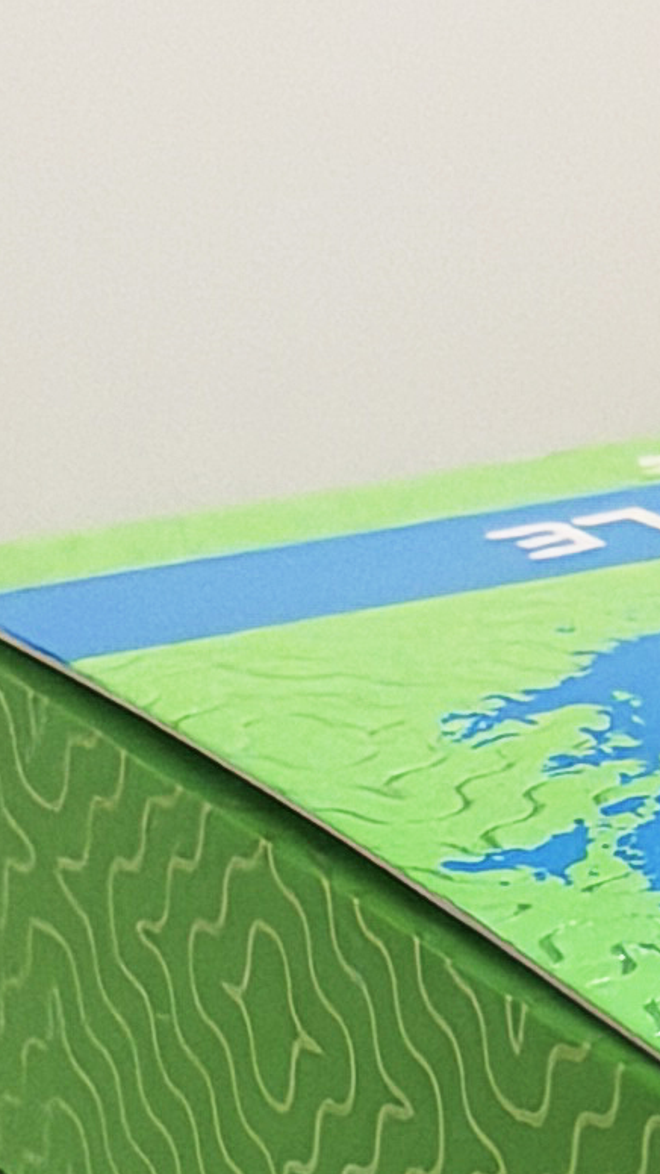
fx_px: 8462
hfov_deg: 4.3
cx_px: 1991
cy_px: 2274
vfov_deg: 7.6
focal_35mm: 272
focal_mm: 6.76
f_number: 1.78
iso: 64
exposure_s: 1/429
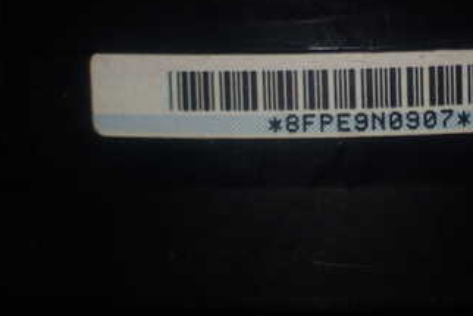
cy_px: 87
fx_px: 1577
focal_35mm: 120
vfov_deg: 11.4
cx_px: 378
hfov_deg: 16.9
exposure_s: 1/60
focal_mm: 11.09
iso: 250
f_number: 3.6
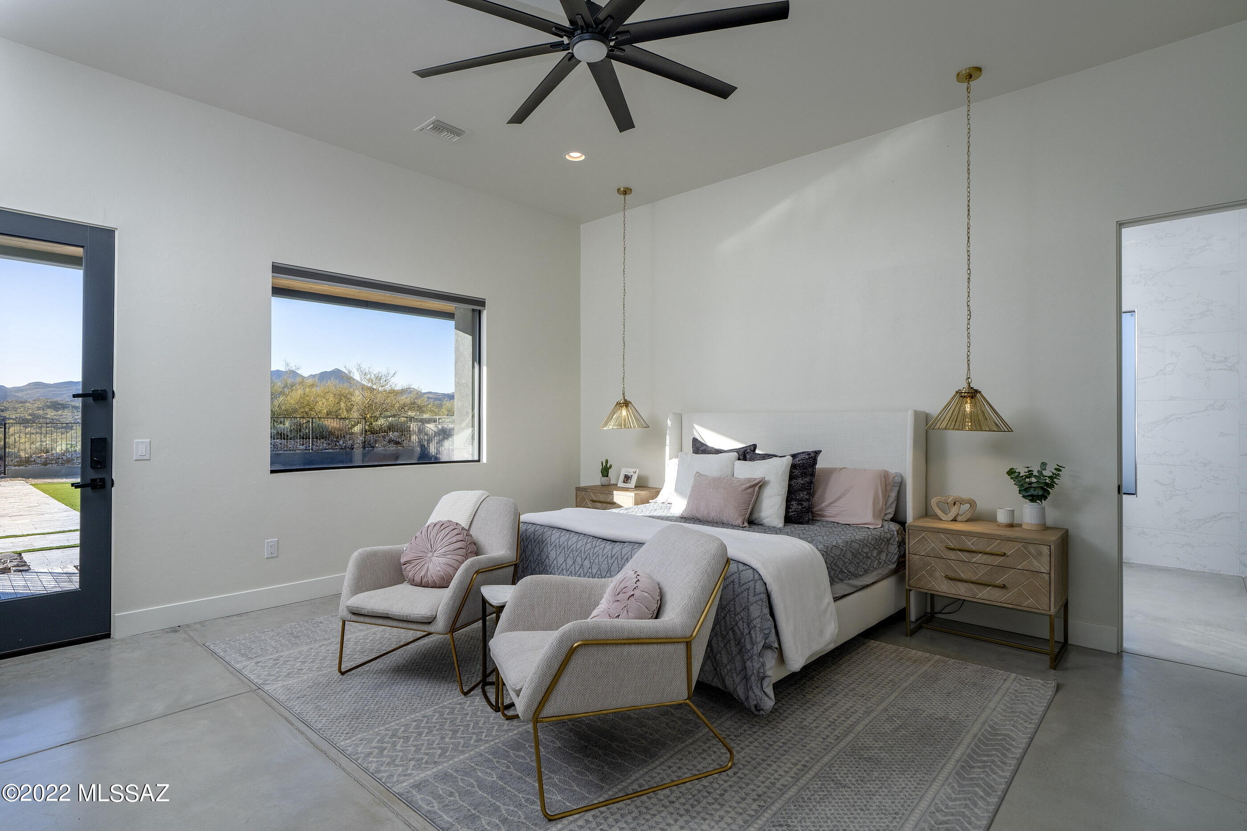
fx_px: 589
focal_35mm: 17
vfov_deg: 70.4
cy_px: 416
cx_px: 624
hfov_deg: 93.3
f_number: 10
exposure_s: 1/80
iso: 200
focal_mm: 17
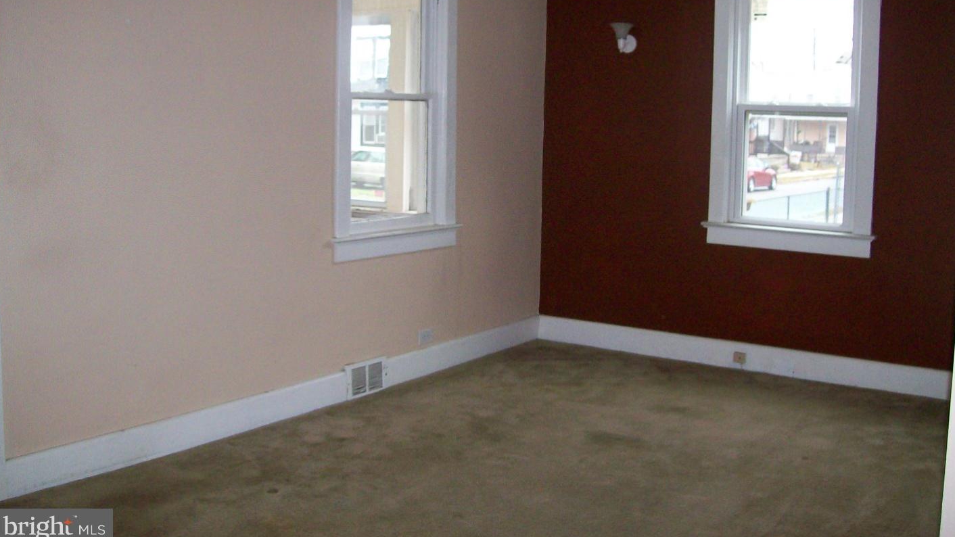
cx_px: 482
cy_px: 183
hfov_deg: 50.5
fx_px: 1013
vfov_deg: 29.5
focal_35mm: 40
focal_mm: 6
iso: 140
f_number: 2.7
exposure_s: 1/64
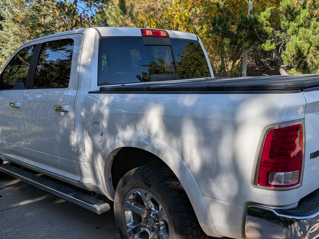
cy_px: 136
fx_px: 332
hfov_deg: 51.1
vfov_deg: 39.6
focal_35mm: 36
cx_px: 189
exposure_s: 1/1253
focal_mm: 4.53
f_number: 1.7
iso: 27
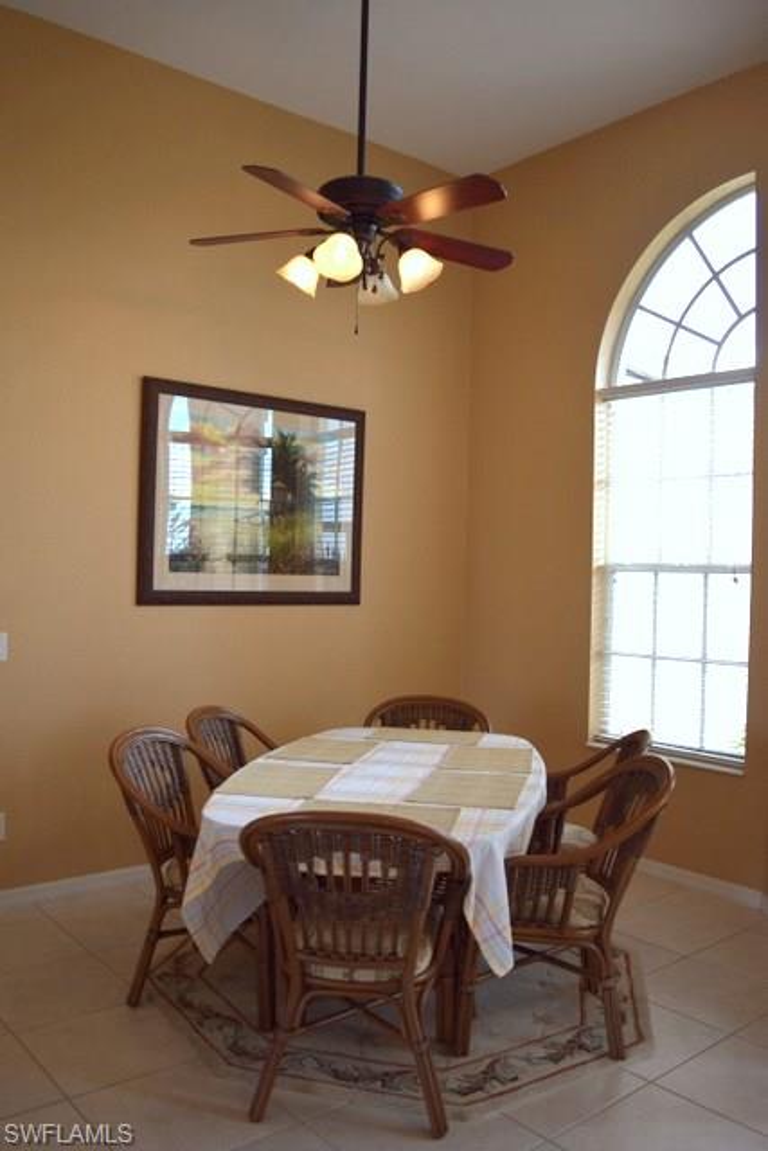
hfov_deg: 43.6
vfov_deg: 61.9
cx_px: 384
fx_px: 959
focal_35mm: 30
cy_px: 576
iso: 200
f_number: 3.5
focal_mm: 20
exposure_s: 1/100
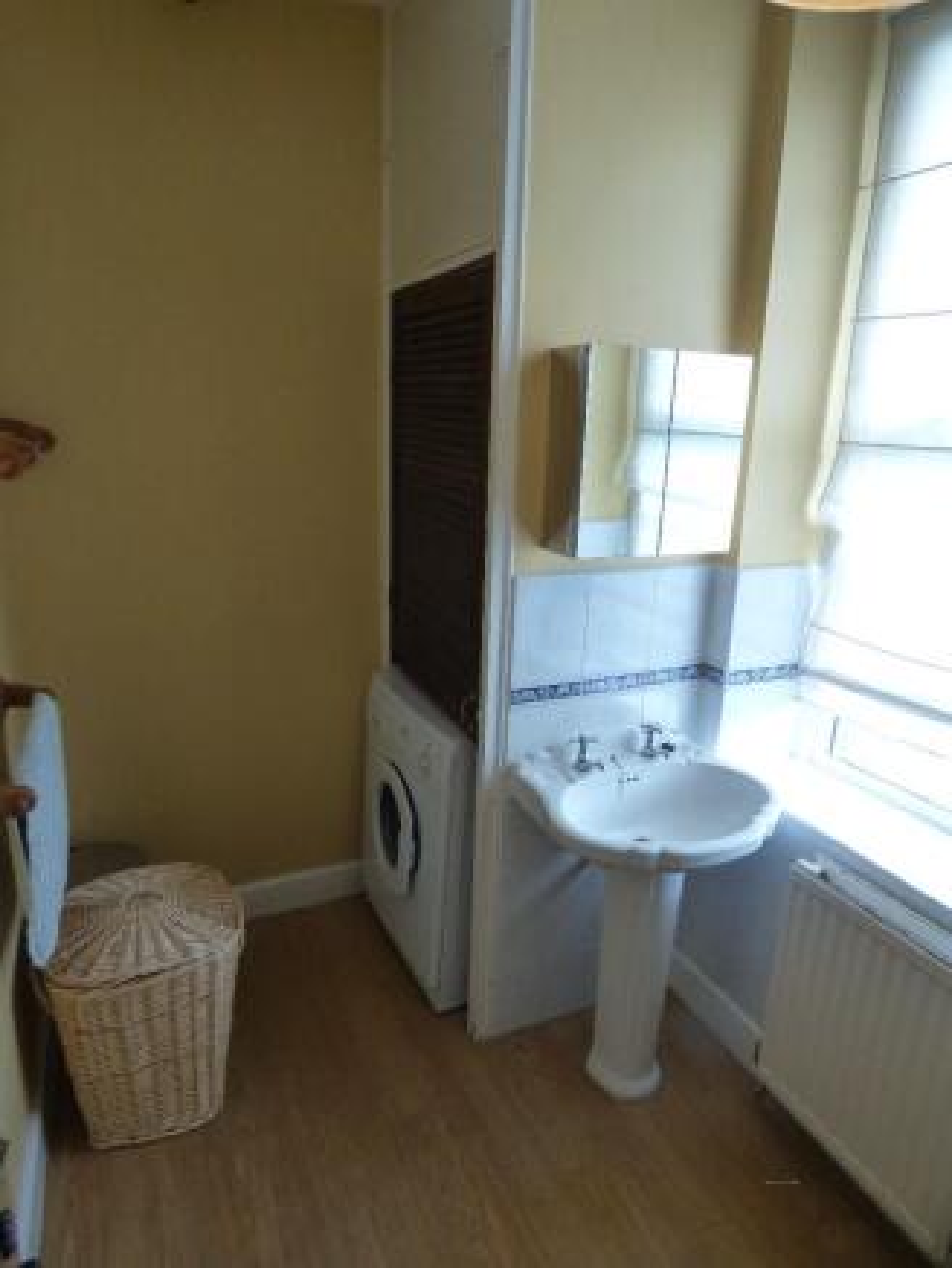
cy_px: 634
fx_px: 733
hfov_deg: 66.0
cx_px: 476
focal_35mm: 20
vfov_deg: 81.7
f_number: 2.8
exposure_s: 1/60
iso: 200
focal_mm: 3.58
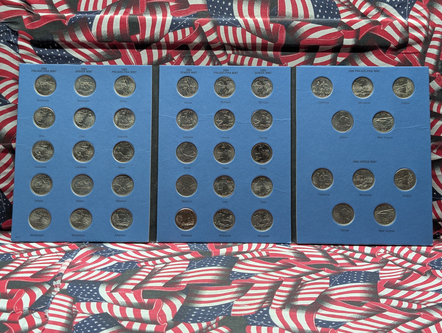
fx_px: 627
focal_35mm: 49
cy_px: 166
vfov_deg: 29.7
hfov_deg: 38.9
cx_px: 221
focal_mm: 6.9
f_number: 1.68
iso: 38
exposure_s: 1/45.5
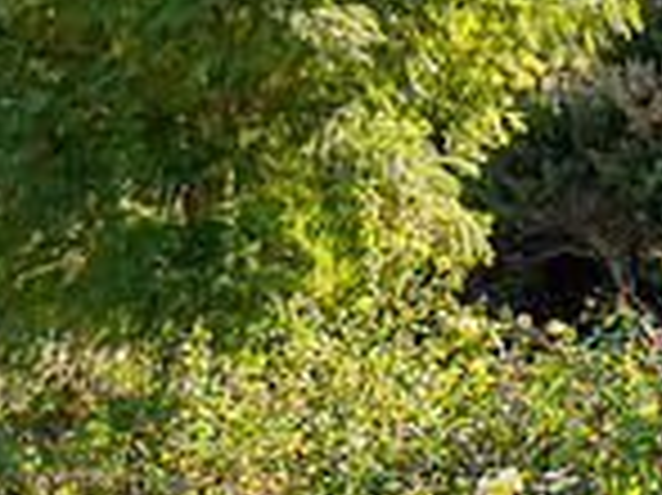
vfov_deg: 15.1
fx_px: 1758
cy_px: 695
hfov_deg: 17.7
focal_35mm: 92
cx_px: -484
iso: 200
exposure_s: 1/200
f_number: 5
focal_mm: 24
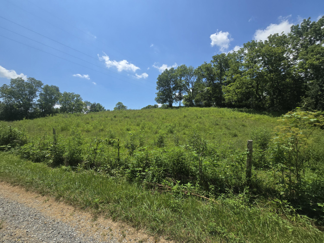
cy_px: 122
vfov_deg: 89.9
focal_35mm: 13
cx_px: 162
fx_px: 122
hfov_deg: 106.2
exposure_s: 1/2905
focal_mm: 2.2
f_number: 2.2
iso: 50
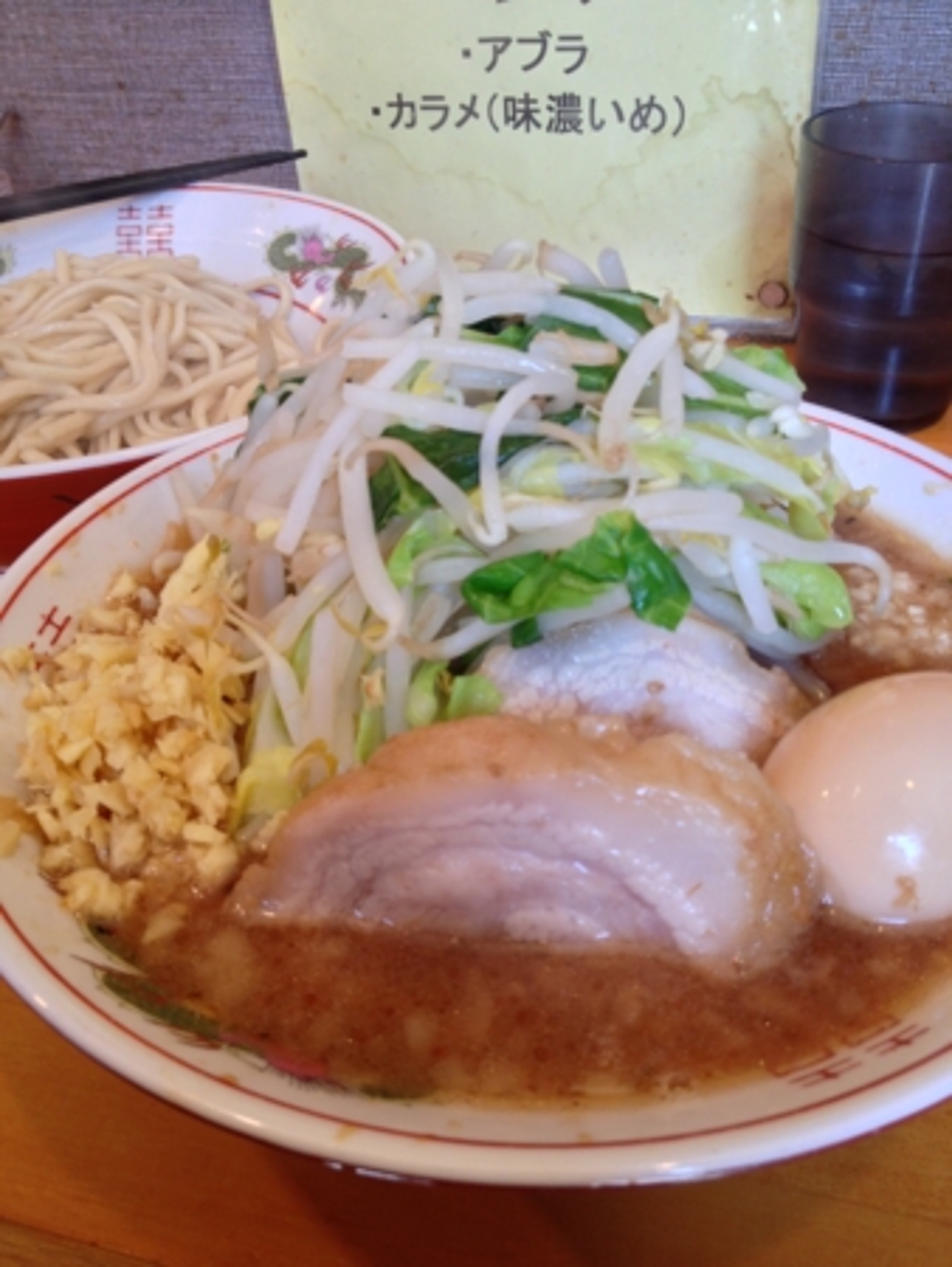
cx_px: 476
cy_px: 634
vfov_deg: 52.6
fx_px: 1282
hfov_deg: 40.7
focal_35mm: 35
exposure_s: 1/30
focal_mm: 4.28
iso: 50
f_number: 2.4
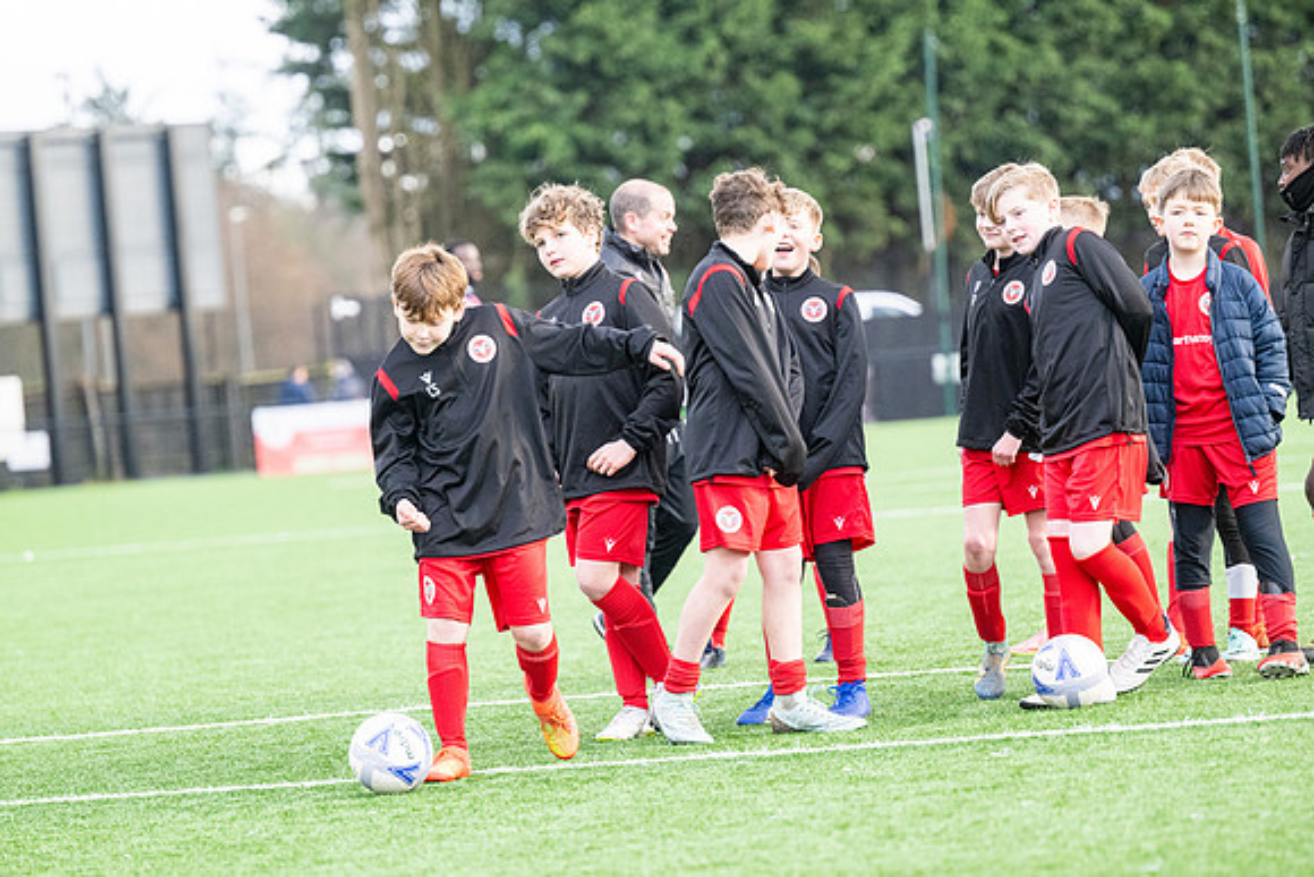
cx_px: 657
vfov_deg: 7.4
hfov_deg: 11.1
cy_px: 438
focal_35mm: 185
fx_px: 6754
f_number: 4
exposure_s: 1/1000
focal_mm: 185
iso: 2000
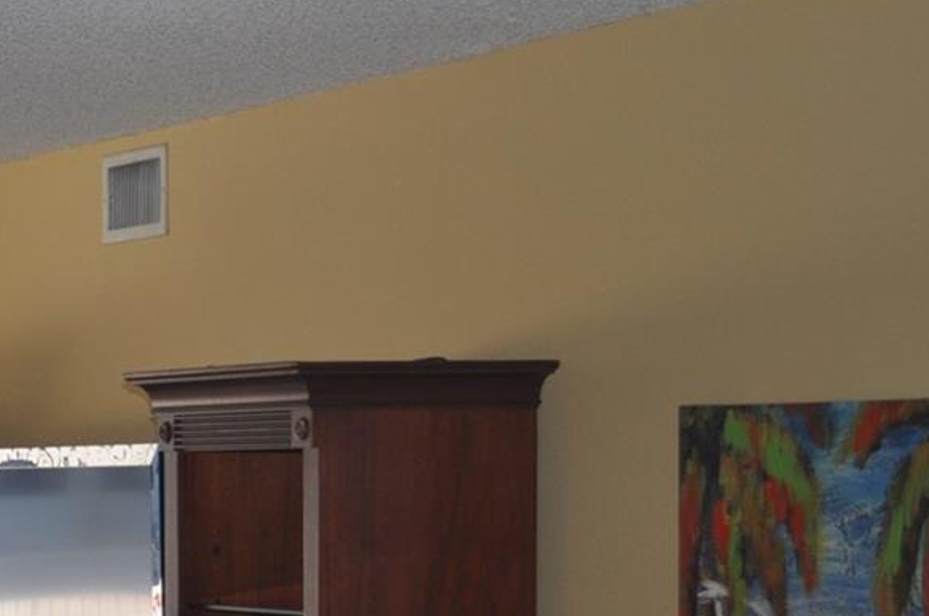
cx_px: -261
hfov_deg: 16.3
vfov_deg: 11.3
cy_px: 657
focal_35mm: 119
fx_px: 3076
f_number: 4.5
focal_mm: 29
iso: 280
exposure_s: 1/200
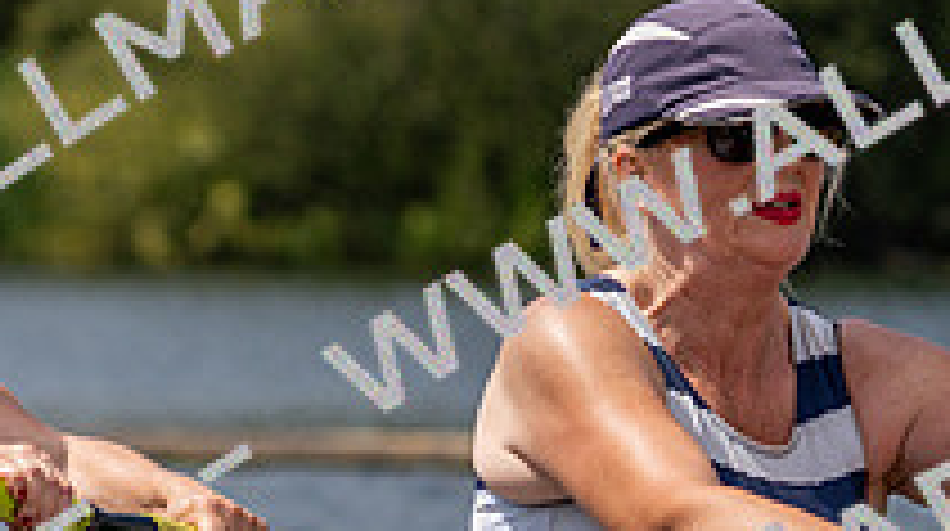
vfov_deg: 2.1
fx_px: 14515
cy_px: 488
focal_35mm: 577
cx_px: -5
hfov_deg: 3.7
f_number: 5.6
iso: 160
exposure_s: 1/1600
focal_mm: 200
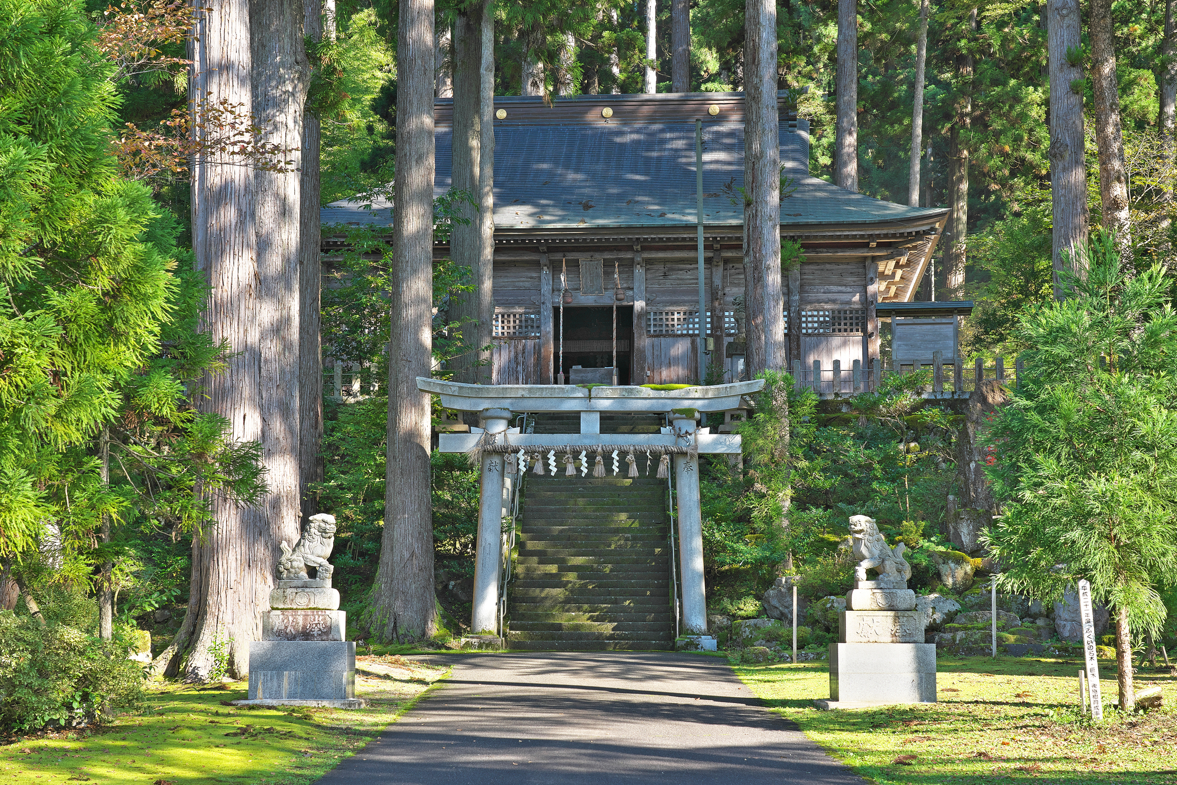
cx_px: 588
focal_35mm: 56
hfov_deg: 35.6
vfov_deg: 24.2
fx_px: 1831
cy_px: 392
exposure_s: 1/40
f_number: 10
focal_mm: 56
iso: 125
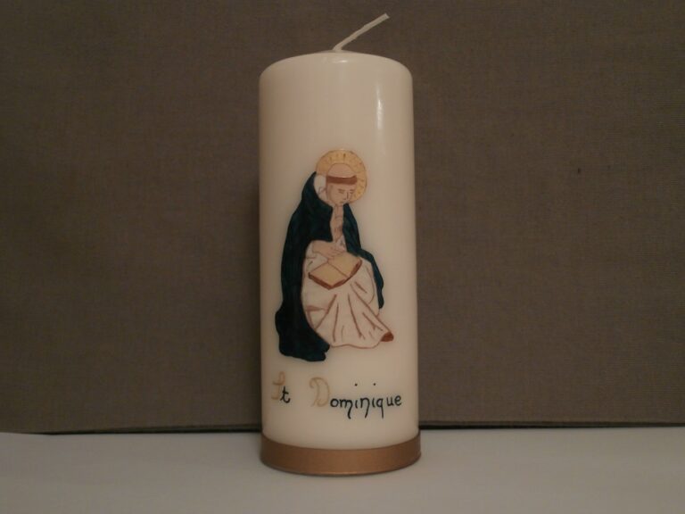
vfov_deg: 37.7
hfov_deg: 49.0
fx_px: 752
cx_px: 342
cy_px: 257
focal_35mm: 38
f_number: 3.9
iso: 200
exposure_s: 1/3
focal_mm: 6.67
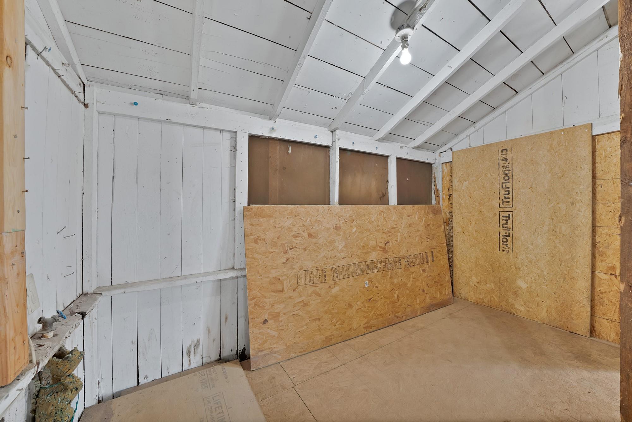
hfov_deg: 112.6
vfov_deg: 90.1
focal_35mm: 12
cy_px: 211
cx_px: 316
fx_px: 211
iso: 640
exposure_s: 1.6
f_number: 9
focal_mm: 12
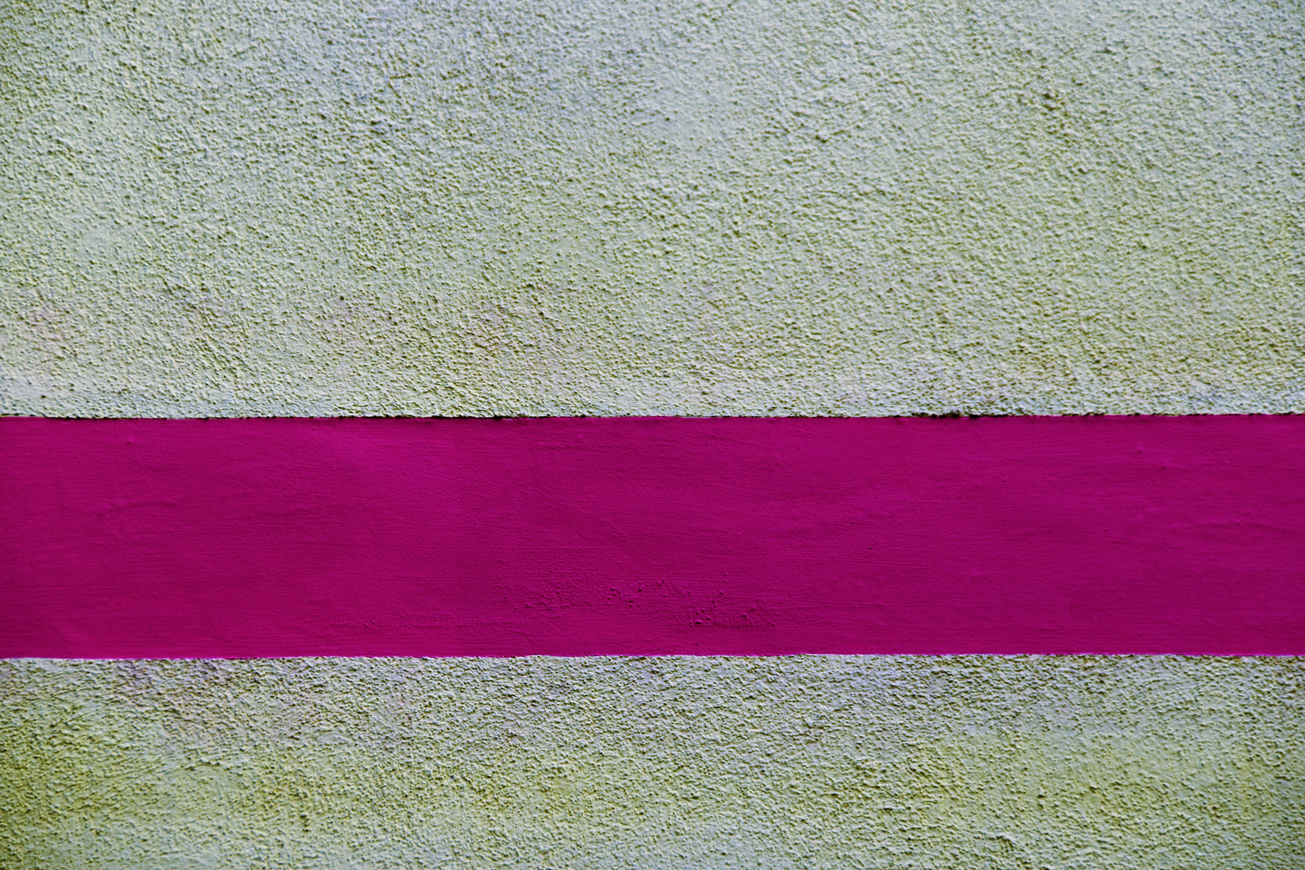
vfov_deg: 7.0
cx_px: 652
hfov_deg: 10.5
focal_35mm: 195
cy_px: 435
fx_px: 7068
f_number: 8
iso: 200
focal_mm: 130
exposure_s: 1/250
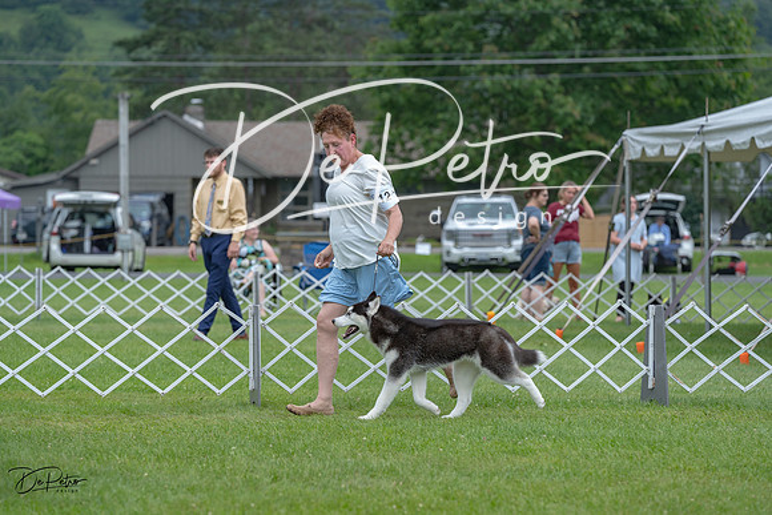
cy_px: 258
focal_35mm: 143
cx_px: 386
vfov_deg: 9.6
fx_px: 3067
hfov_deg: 14.3
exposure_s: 1/1000
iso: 400
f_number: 4.5
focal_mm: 143
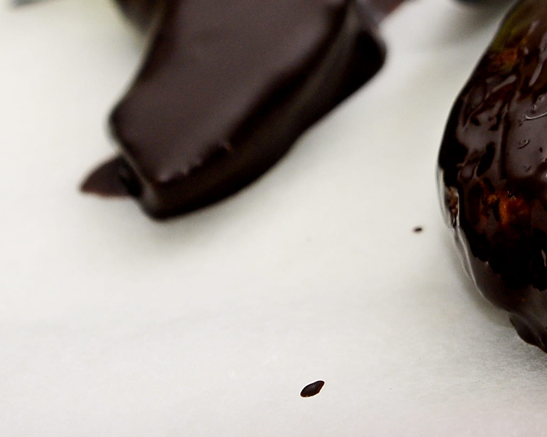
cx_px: 485
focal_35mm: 346
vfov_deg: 4.5
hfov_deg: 5.6
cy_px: -96
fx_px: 5601
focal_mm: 68
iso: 200
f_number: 4.8
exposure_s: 1/200
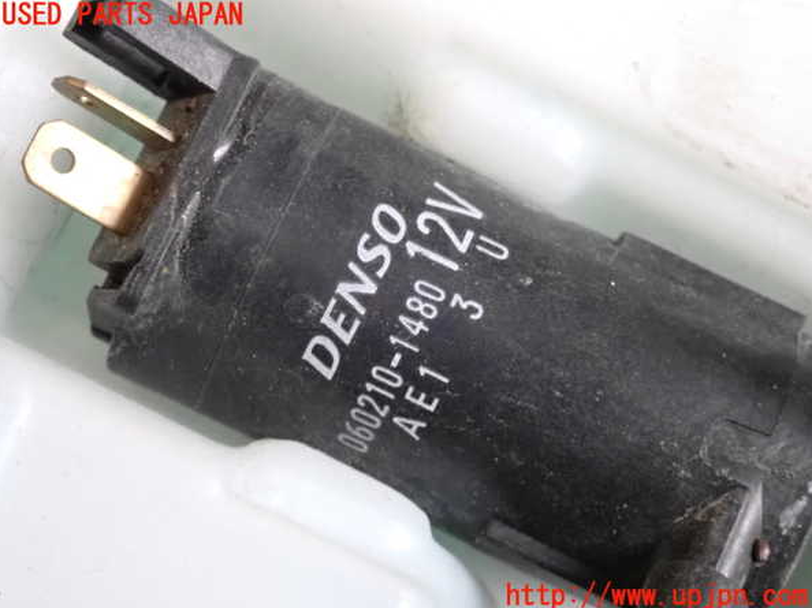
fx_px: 2228
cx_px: 405
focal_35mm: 95
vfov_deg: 15.6
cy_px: 306
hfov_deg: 20.7
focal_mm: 16.79
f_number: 4.7
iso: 2500
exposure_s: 1/60
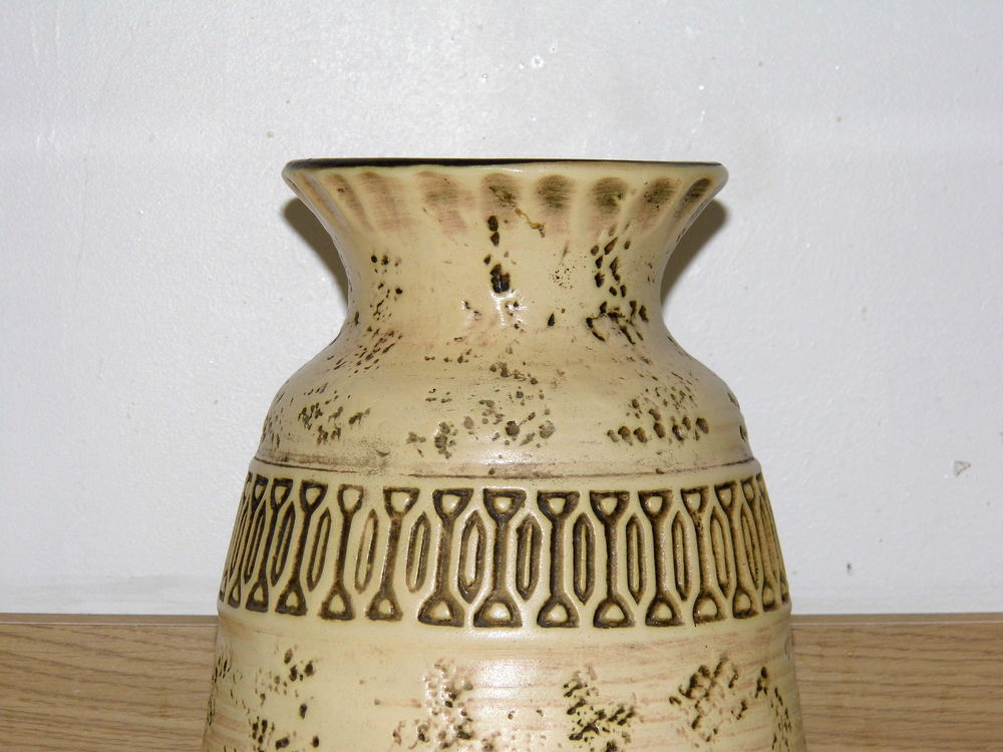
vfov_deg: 11.2
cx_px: 502
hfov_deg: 14.9
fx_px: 3825
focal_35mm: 132
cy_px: 376
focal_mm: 23.6
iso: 100
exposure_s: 1/60
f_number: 4.7
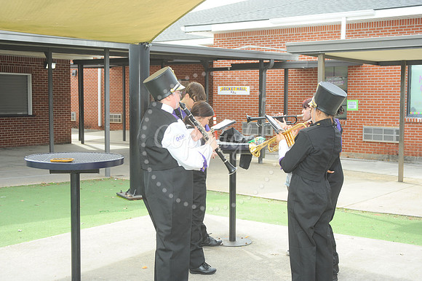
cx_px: 211
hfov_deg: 36.3
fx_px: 644
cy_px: 140
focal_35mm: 55
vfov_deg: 24.6
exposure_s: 1/160
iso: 250
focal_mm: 55
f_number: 6.3
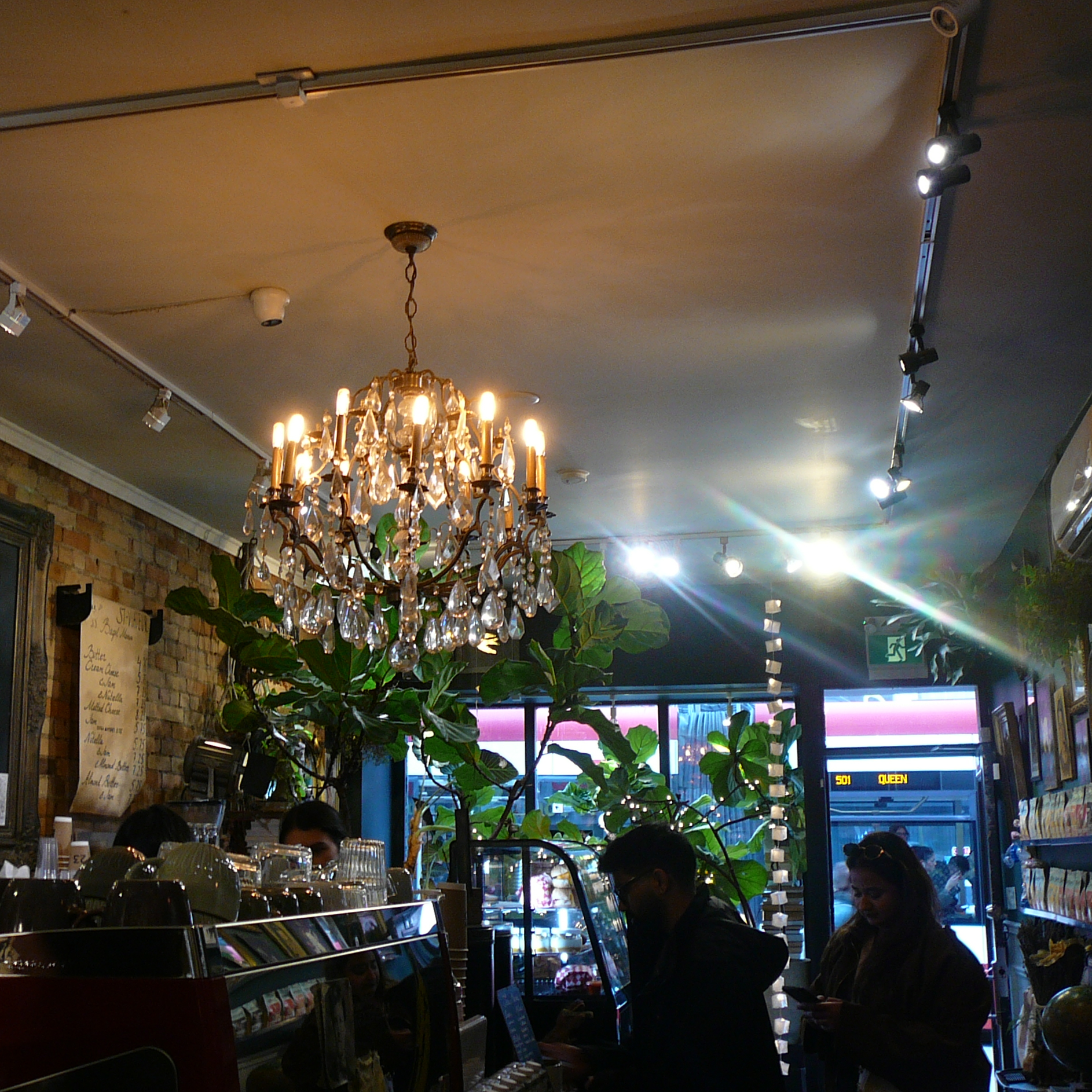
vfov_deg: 40.0
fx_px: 1499
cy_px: 547
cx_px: 420
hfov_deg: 39.8
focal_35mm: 42
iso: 80
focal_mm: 5.2
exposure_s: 1/13
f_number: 2.8
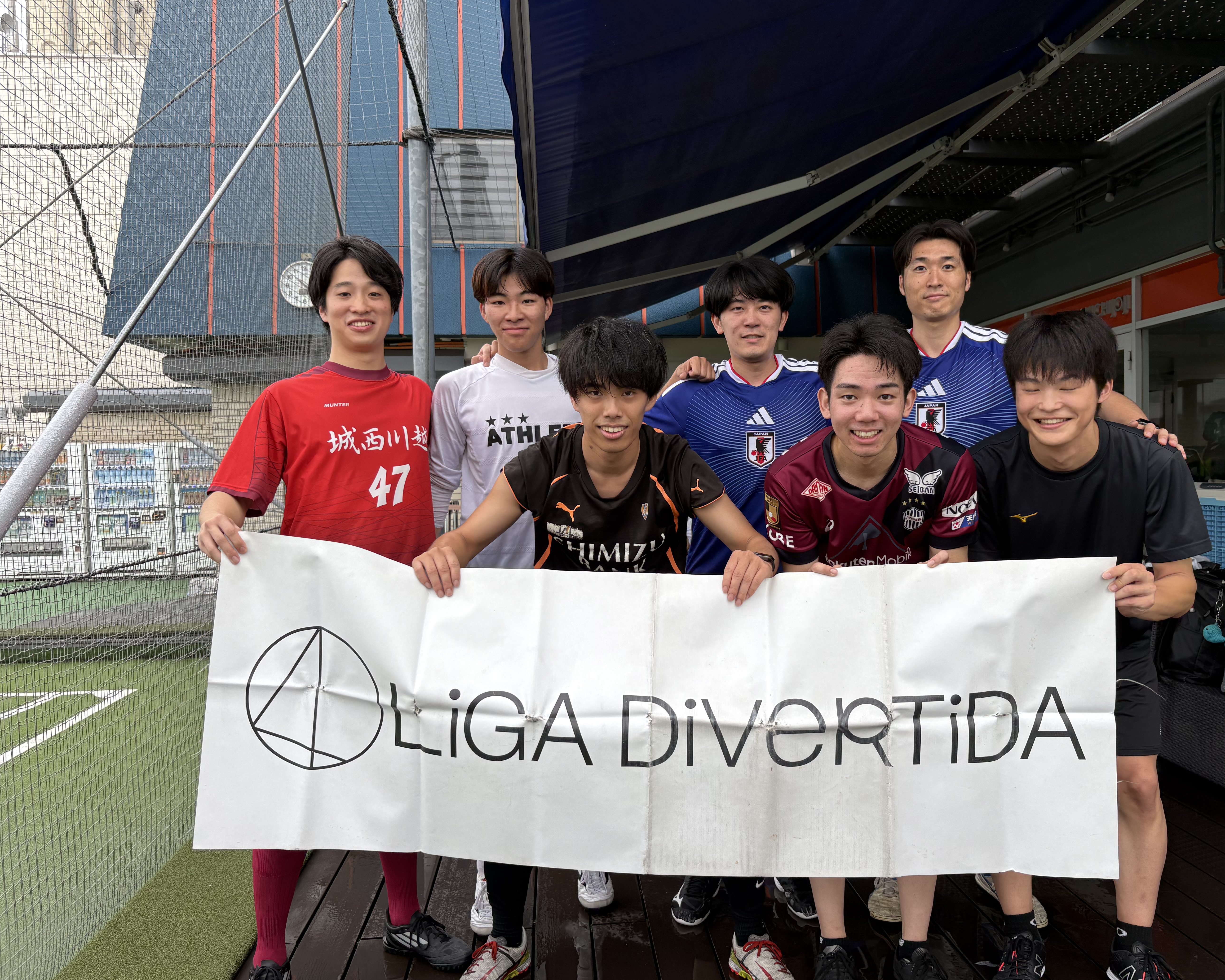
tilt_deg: +0.2
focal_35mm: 28
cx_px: 665
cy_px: 490
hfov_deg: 62.1
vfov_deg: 51.5
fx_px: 1015
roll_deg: +1.9
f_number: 1.6
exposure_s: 1/203
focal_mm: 5.96
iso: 40
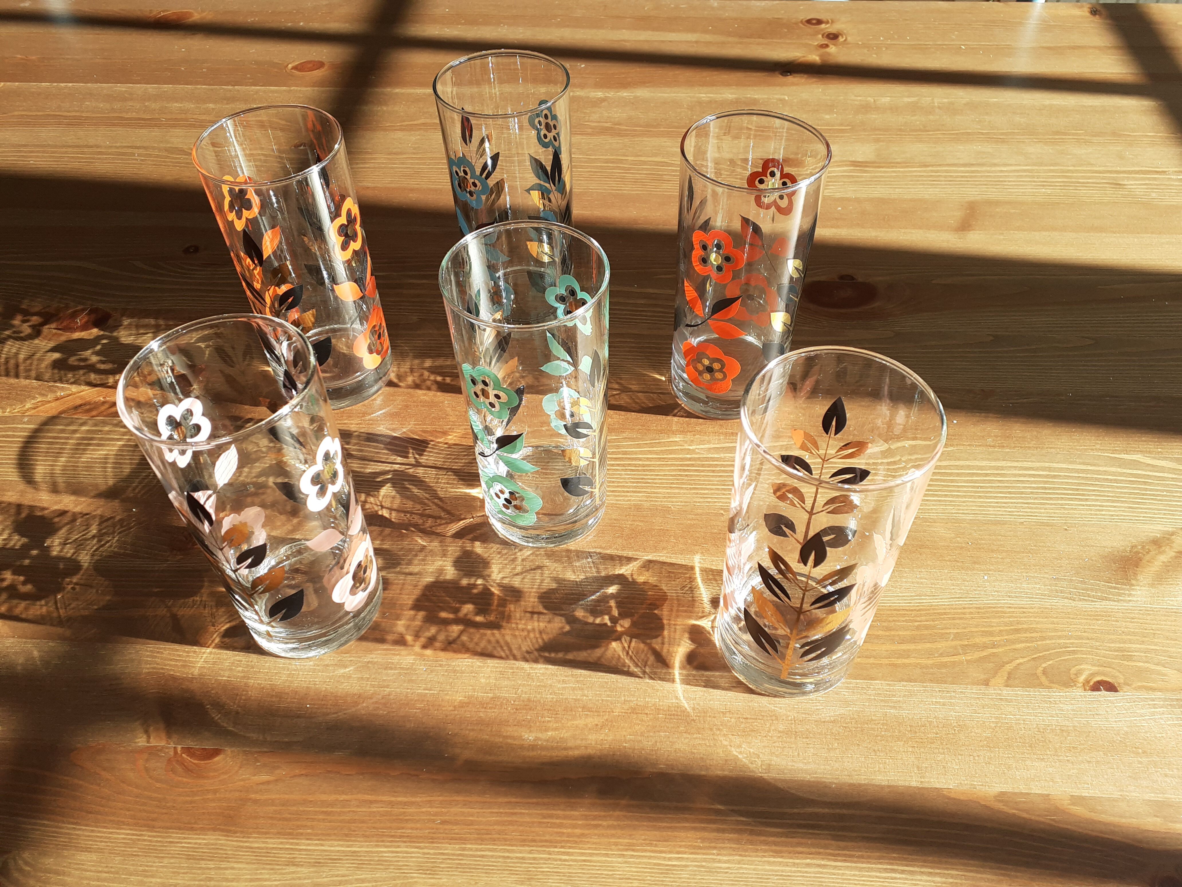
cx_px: 591
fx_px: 922
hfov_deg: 65.3
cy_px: 444
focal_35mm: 27
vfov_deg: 51.4
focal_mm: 3.6
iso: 40
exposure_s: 1/312
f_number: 1.9
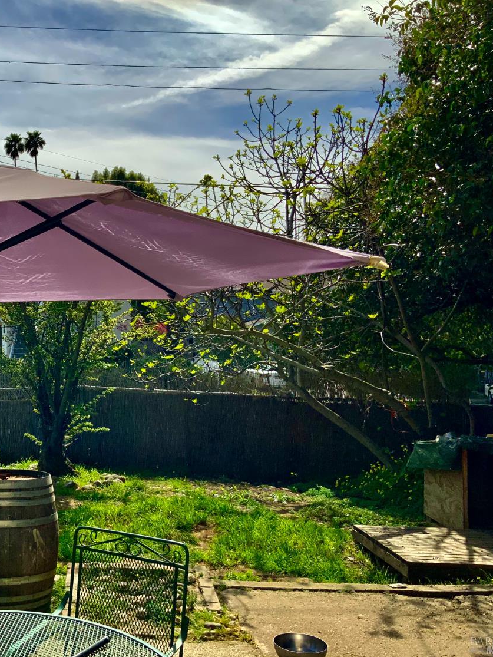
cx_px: 77
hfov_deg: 35.3
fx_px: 740
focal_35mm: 39
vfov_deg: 47.8
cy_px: 331
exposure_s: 1/3125
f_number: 1.8
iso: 20
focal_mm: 3
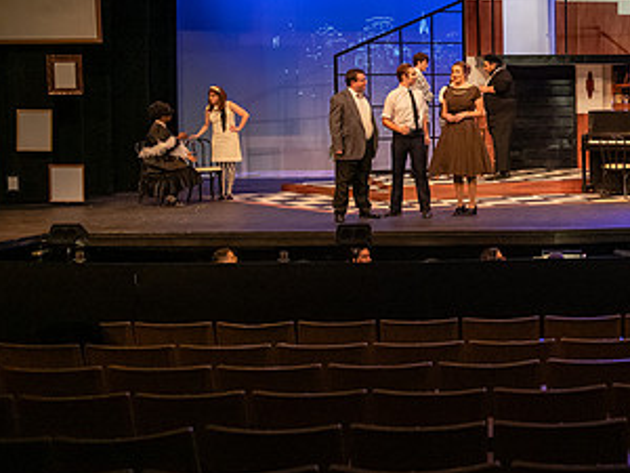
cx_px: 584
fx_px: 1183
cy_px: 138
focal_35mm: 65
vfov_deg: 22.4
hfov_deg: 28.5
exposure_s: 1/200
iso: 3200
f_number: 3.2
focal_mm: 35
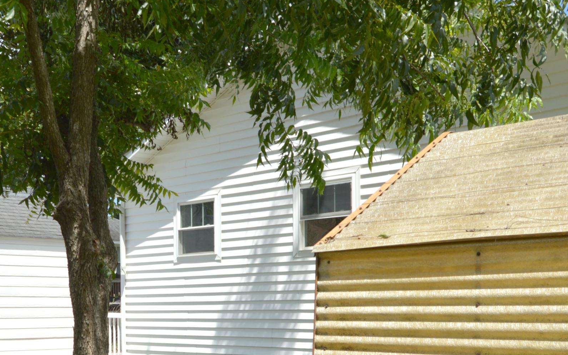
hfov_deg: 38.0
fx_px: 805
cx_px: 153
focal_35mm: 52
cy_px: 295
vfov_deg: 24.4
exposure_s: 1/250
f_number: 8
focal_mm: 18
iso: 100
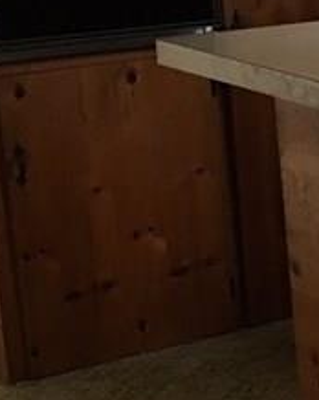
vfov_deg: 14.5
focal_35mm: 133
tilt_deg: -11.2
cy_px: 127
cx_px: 867
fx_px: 1572
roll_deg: +0.5
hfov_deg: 9.7
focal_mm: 4.15
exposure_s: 1/10
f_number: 2.2
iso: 100
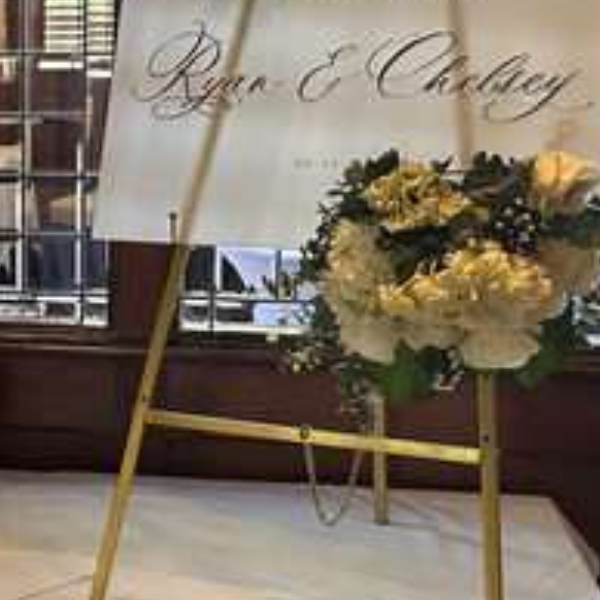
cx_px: -118
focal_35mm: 71
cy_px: 278
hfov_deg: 22.4
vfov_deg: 24.3
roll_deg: +1.8
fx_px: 1392
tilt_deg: -10.4
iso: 400
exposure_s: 1/40
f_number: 1.5
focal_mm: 5.7
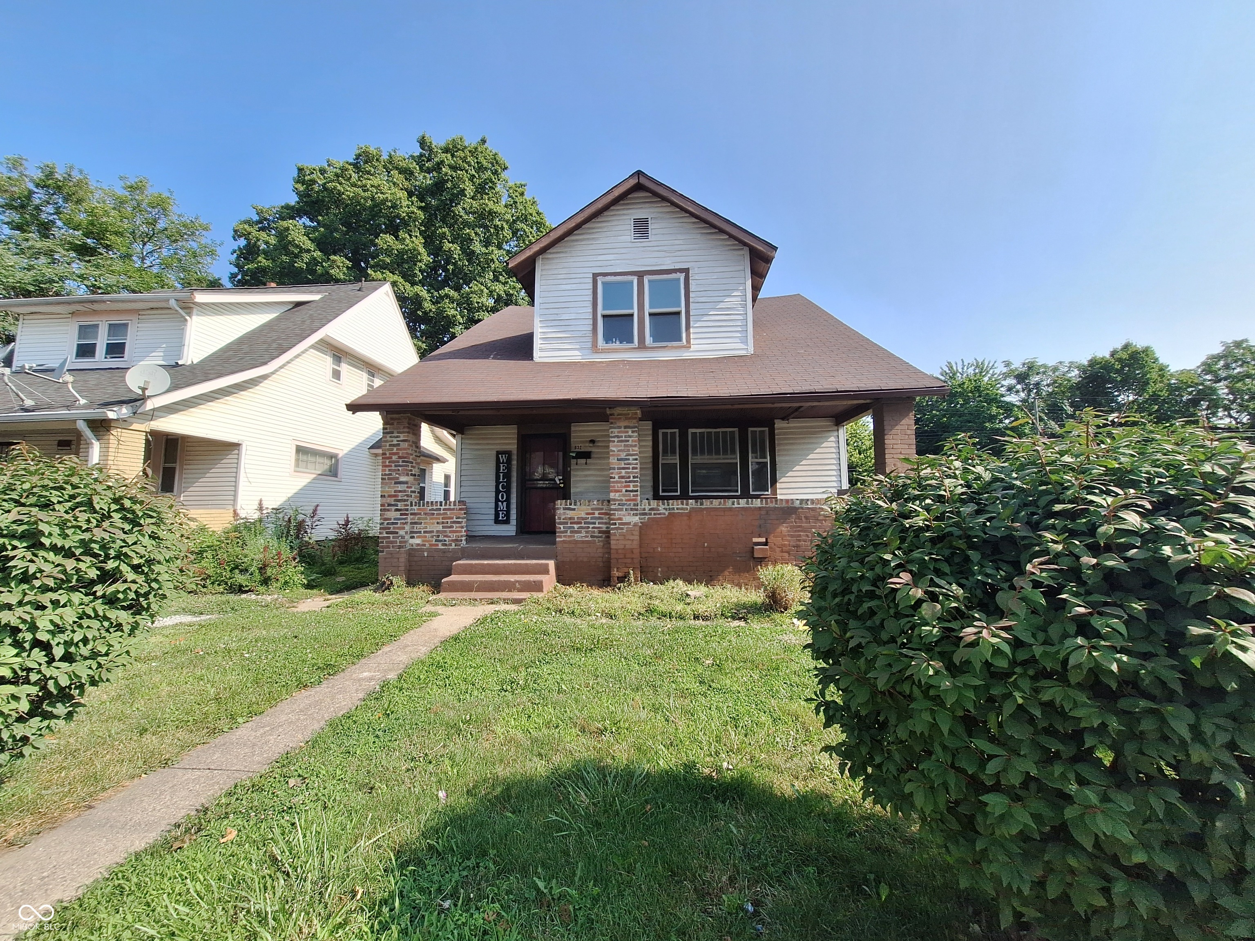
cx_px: 628
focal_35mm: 13
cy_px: 470
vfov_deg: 89.9
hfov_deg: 106.2
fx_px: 471
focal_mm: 1.74
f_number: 2.2
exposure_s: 1/1675
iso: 40
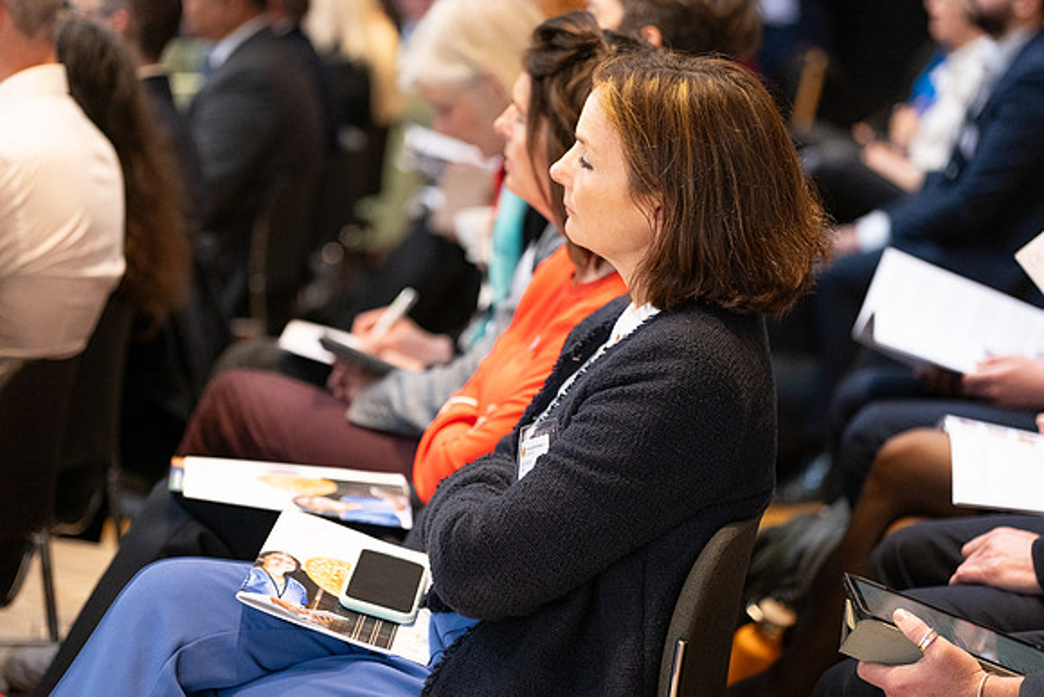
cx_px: 522
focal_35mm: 100
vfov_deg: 13.7
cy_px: 348
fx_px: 2901
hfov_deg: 20.4
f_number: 2.8
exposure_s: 1/800
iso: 2500
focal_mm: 100
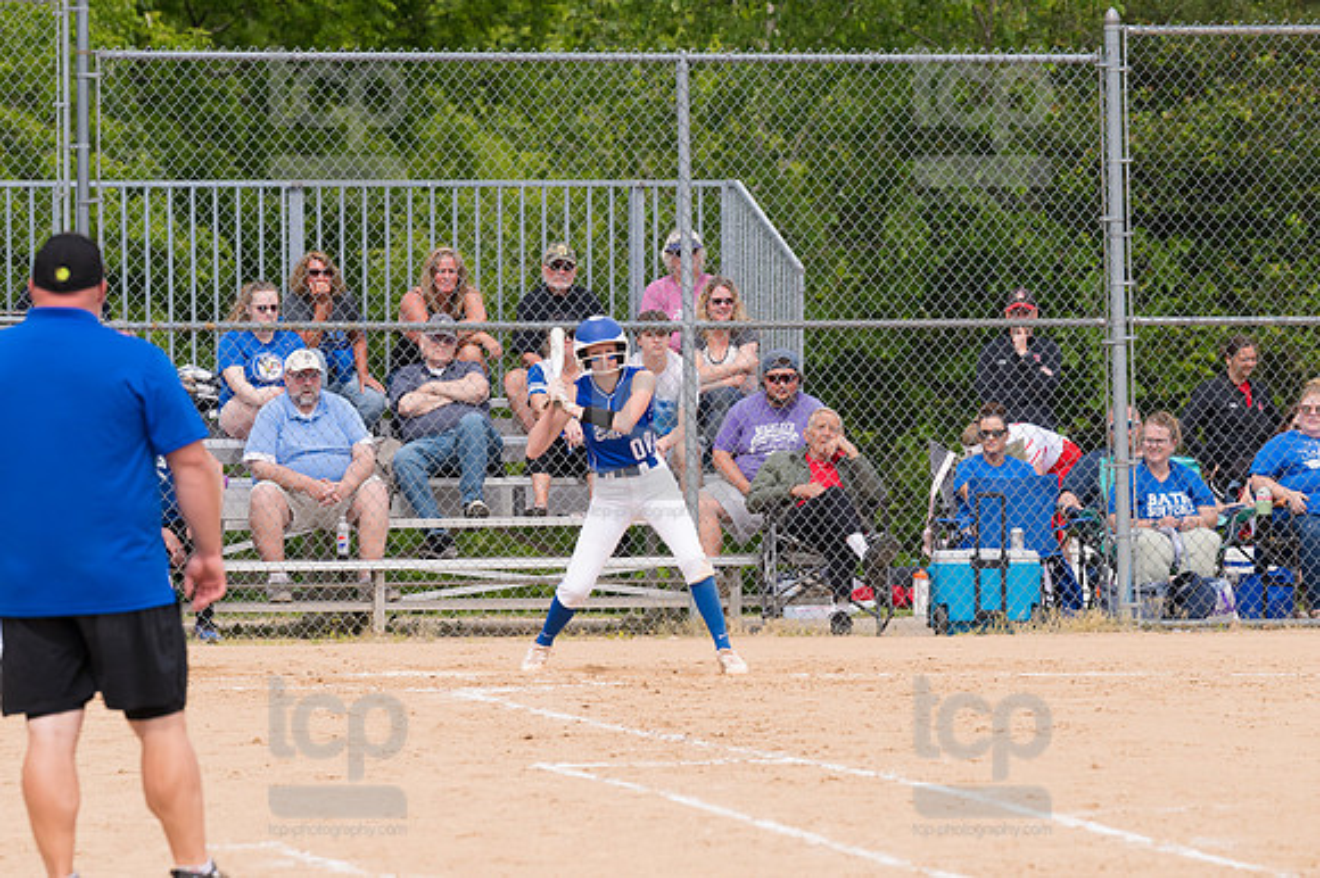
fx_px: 10993
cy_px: 439
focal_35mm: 300
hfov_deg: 6.9
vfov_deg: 4.6
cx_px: 660
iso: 320
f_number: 5.6
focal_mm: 200
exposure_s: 1/1600
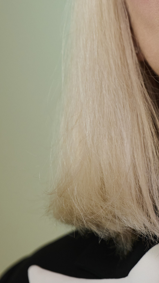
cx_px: 245
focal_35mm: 478
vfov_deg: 4.5
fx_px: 3582
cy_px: 29
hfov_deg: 2.5
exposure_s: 1/200
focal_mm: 145
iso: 400
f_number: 2.8
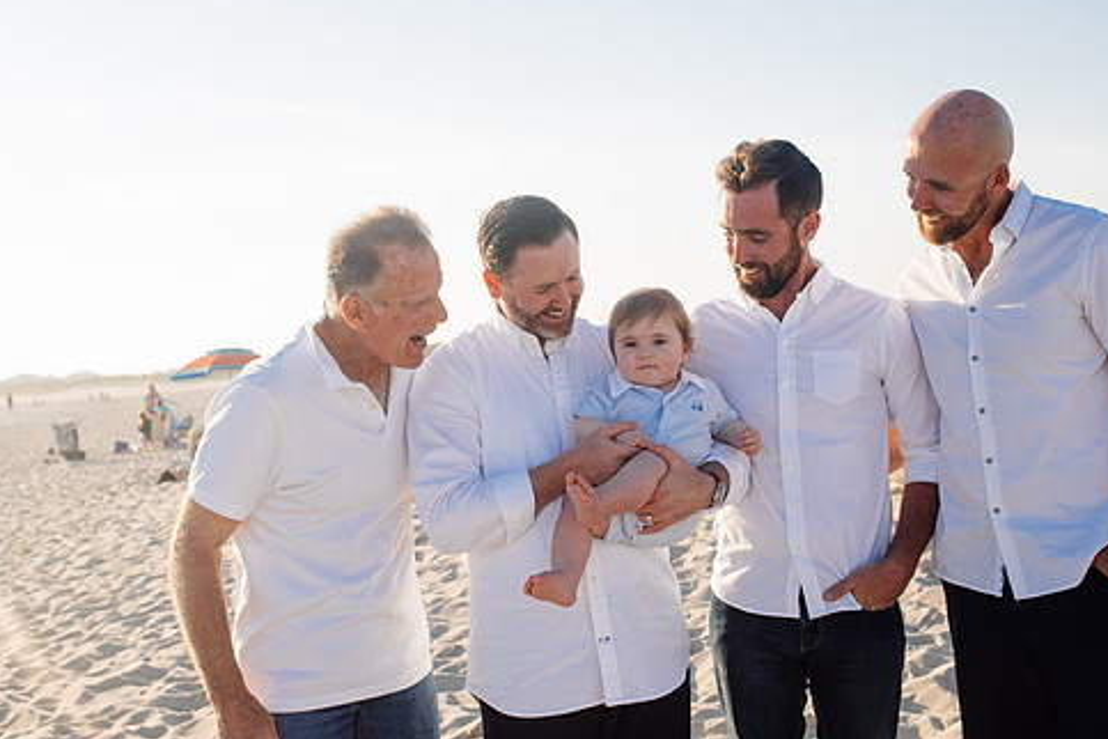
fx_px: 1293
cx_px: 585
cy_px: 359
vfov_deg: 31.9
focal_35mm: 42
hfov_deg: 46.4
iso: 160
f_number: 4
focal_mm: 35
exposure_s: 1/800
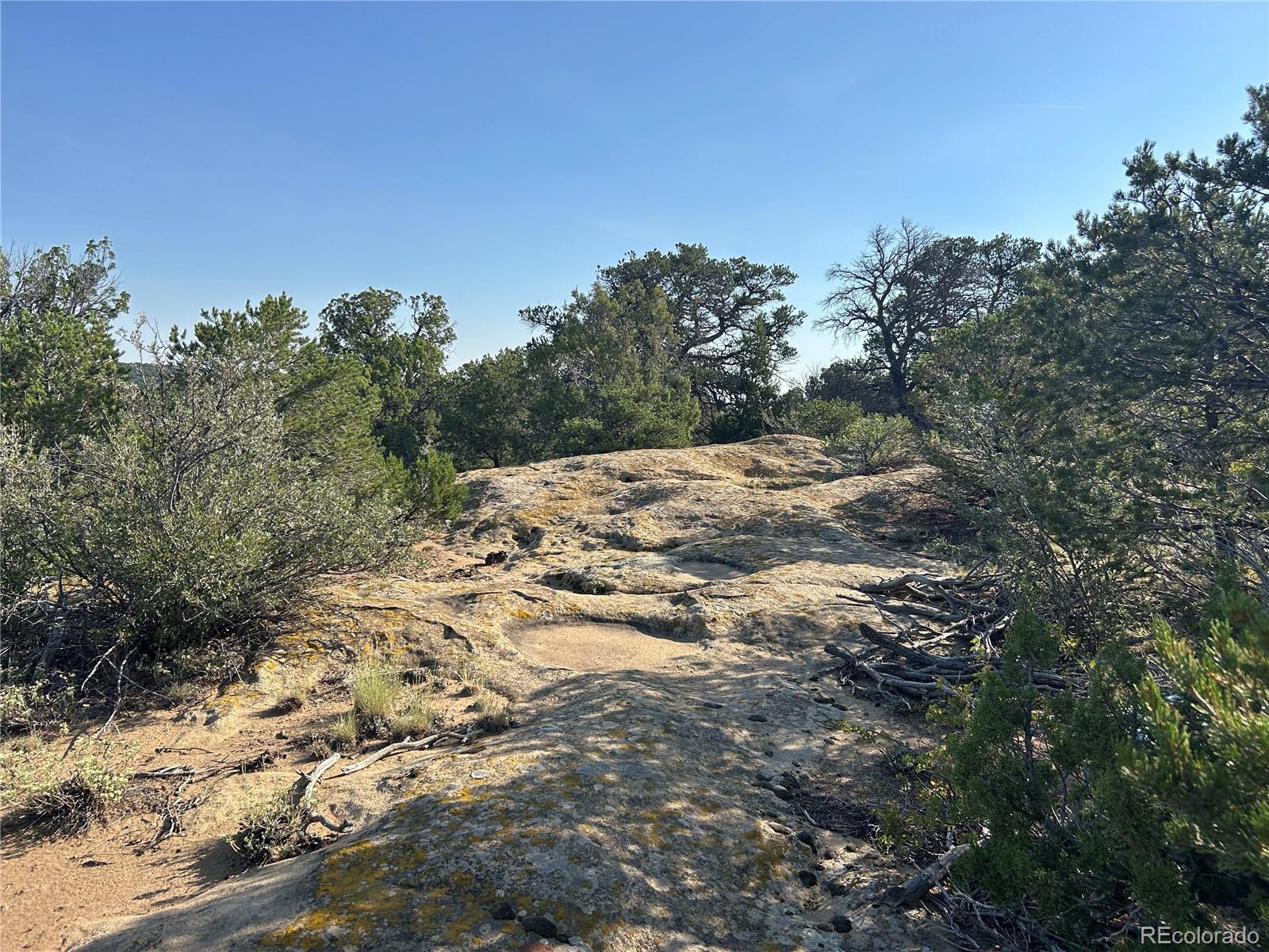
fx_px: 953
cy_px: 476
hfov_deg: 67.3
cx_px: 634
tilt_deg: -2.8
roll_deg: -0.5
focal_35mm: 26
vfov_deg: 53.1
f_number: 1.5
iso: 50
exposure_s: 1/3257
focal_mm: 5.7
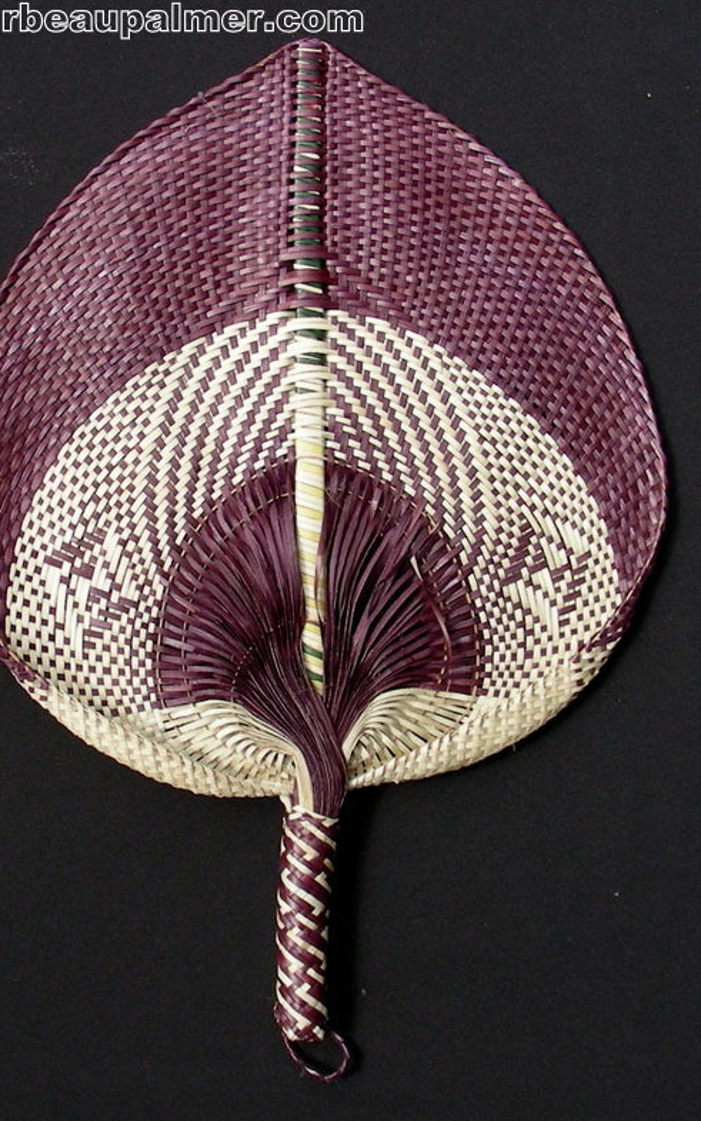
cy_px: 562
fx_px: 1254
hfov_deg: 31.2
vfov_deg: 48.2
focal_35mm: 41
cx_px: 310
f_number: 4
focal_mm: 6.3
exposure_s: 1/266
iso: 50
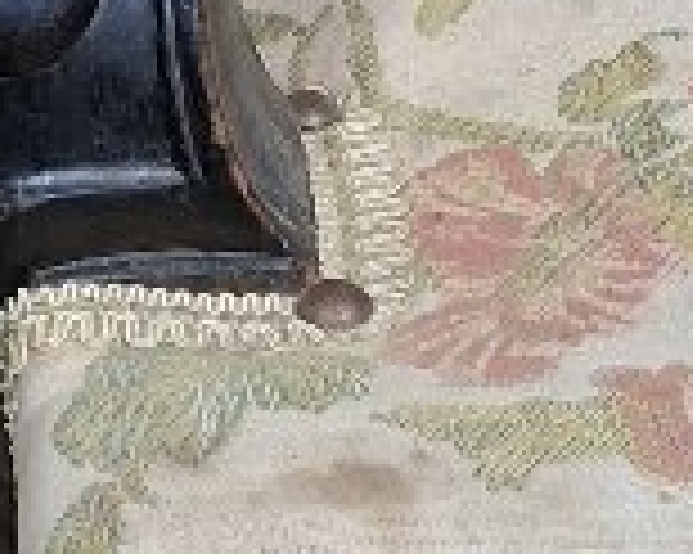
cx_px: -153
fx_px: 3587
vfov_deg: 8.8
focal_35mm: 175
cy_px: 41
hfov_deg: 10.8
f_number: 1.8
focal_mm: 5.54
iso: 500
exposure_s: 1/25
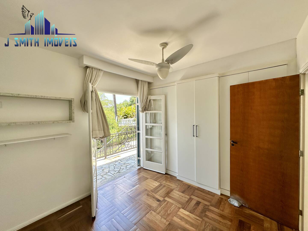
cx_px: 154
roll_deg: +0.7
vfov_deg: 85.7
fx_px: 125
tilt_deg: -1.4
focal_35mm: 14
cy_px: 116
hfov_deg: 102.1
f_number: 2.2
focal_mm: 2.22
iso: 40
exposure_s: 1/205
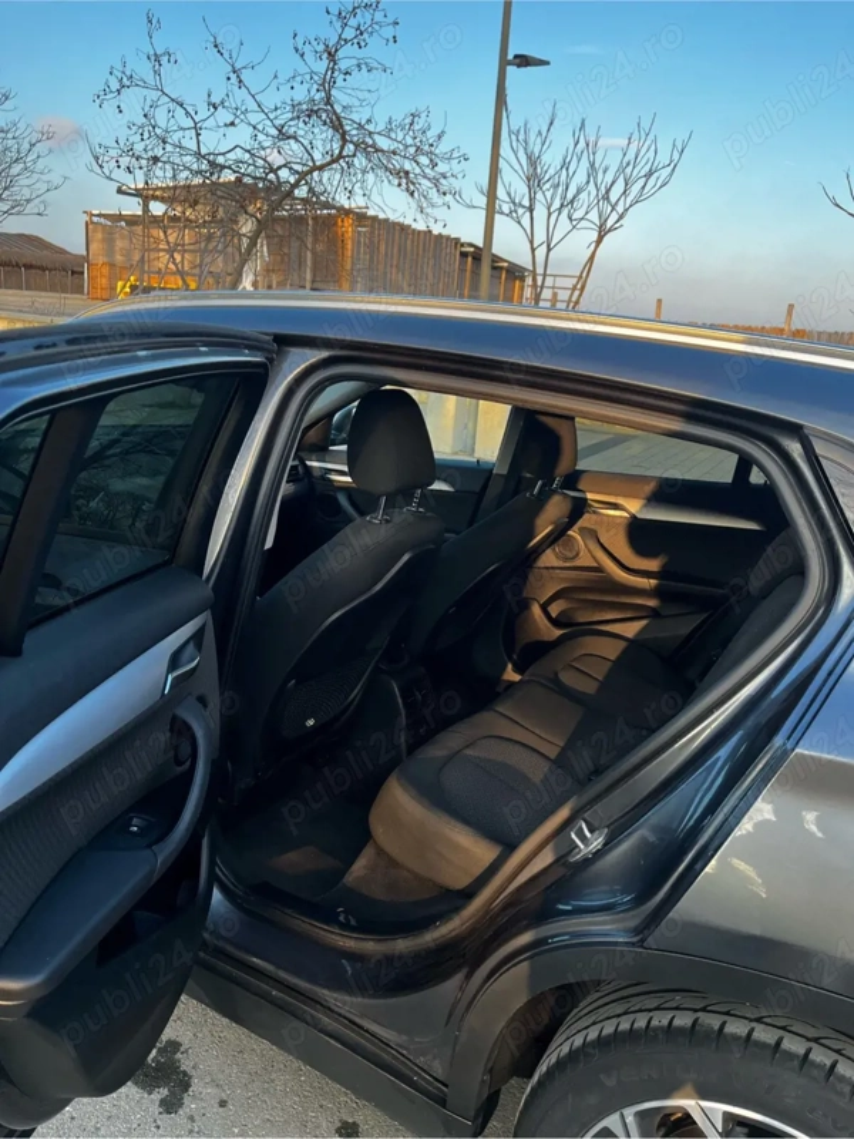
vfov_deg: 67.3
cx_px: 427
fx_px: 855
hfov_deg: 53.1
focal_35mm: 26
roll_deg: -3.3
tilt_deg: -14.7
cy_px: 570
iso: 40
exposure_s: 1/262
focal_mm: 5.1
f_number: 1.6
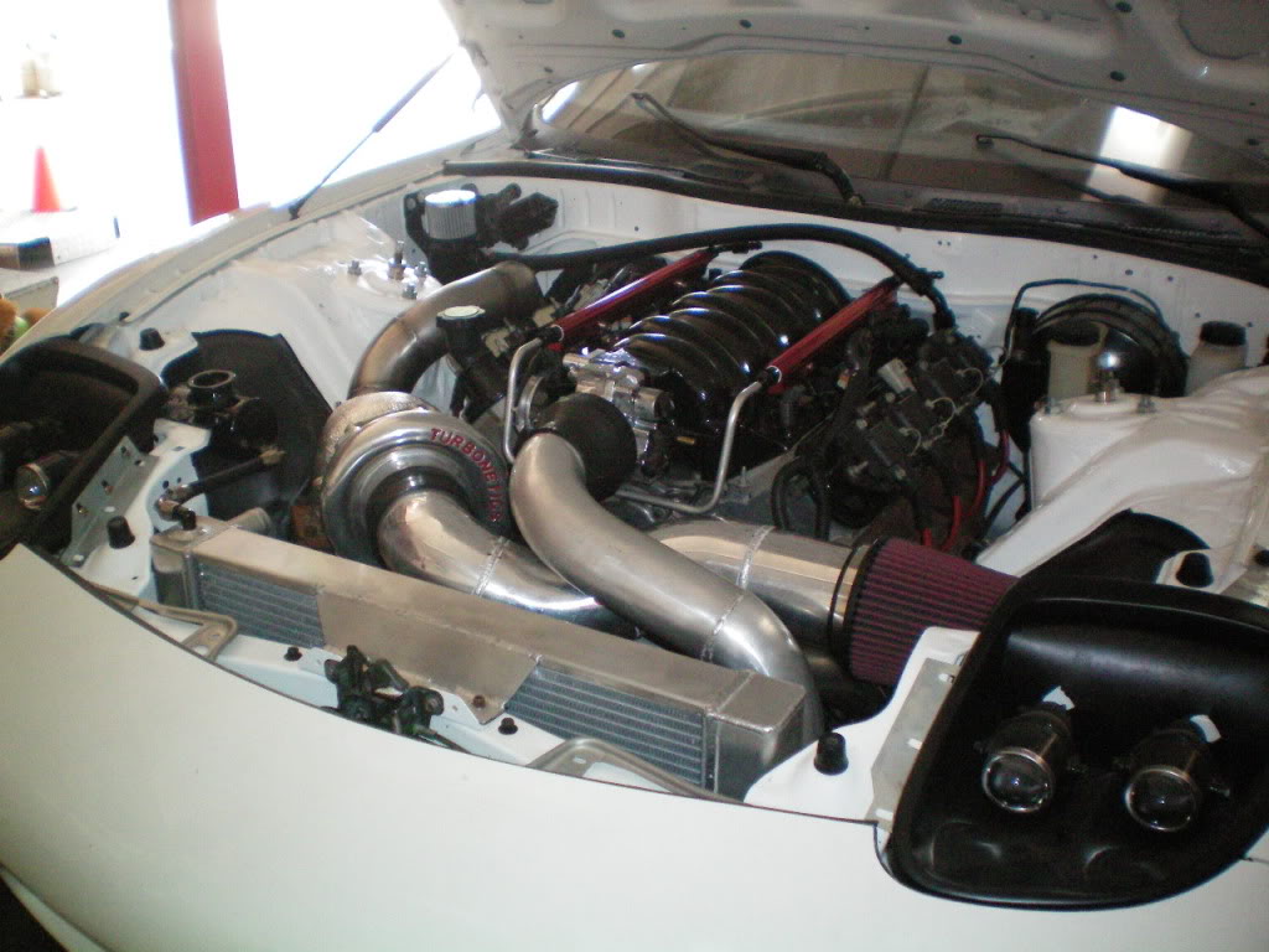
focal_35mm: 38
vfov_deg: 37.7
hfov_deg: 49.0
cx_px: 634
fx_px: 1393
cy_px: 476
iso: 400
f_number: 3.1
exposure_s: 1/60
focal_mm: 6.3
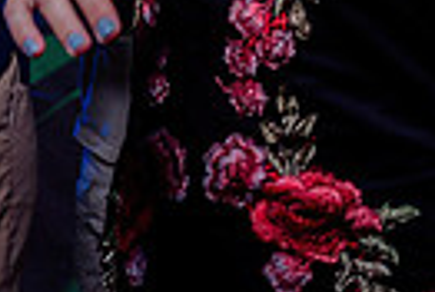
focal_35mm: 106
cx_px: 535
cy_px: -204
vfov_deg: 12.1
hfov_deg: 18.2
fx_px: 1284
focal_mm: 24
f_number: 3.2
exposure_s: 1/50
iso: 800
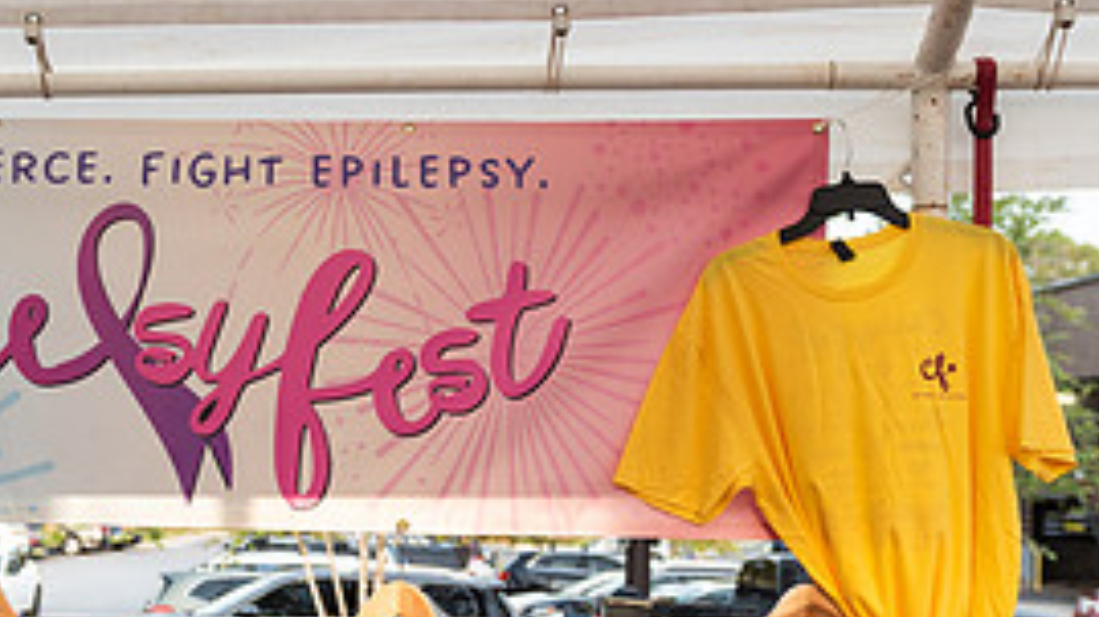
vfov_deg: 18.4
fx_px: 1893
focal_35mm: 65
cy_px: 421
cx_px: 294
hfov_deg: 31.9
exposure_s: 1/200
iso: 320
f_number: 3.5
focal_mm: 26
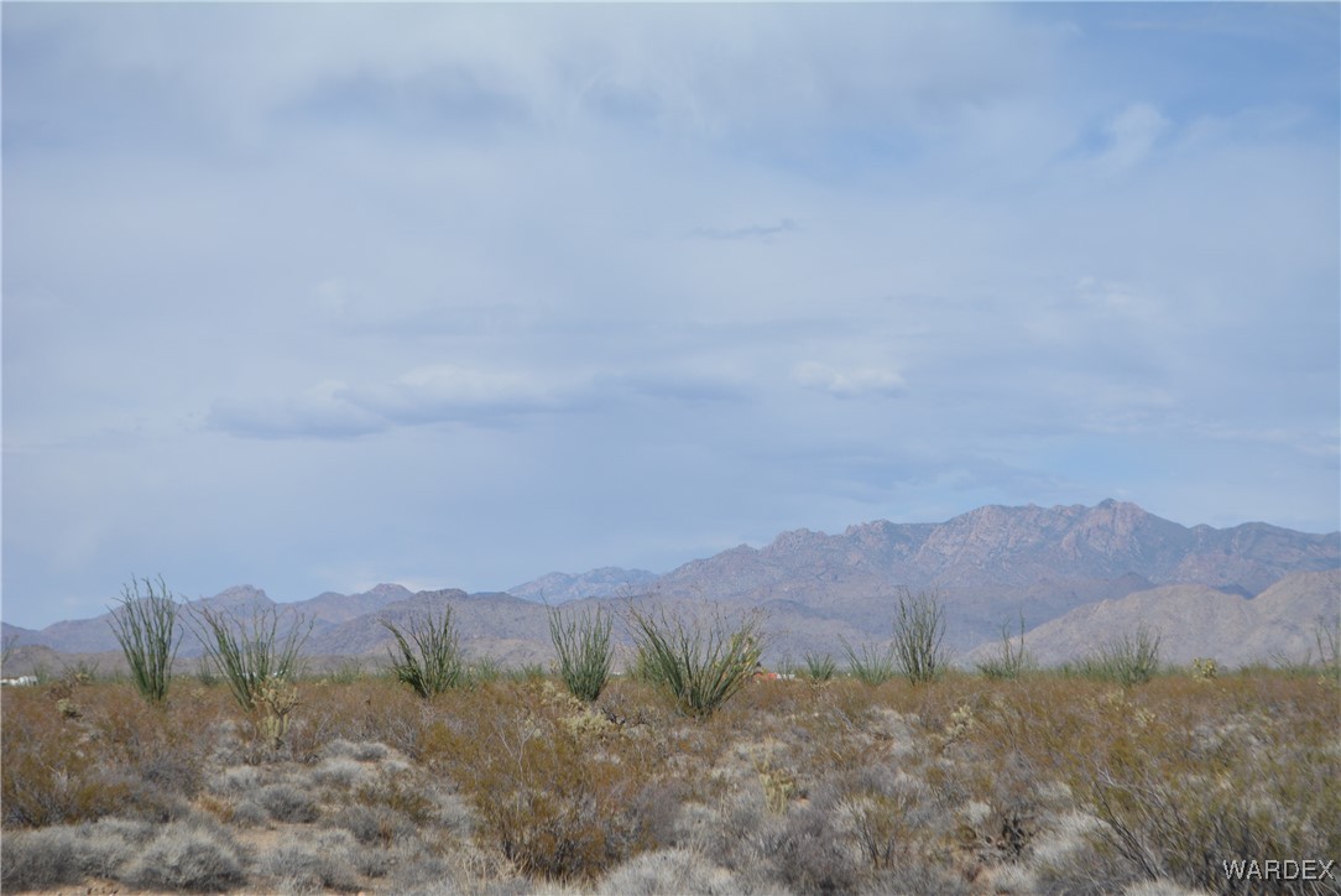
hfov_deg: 24.6
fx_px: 3075
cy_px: 448
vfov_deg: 16.6
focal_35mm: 82
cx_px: 670
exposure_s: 1/2000
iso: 400
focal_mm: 55
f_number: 7.1
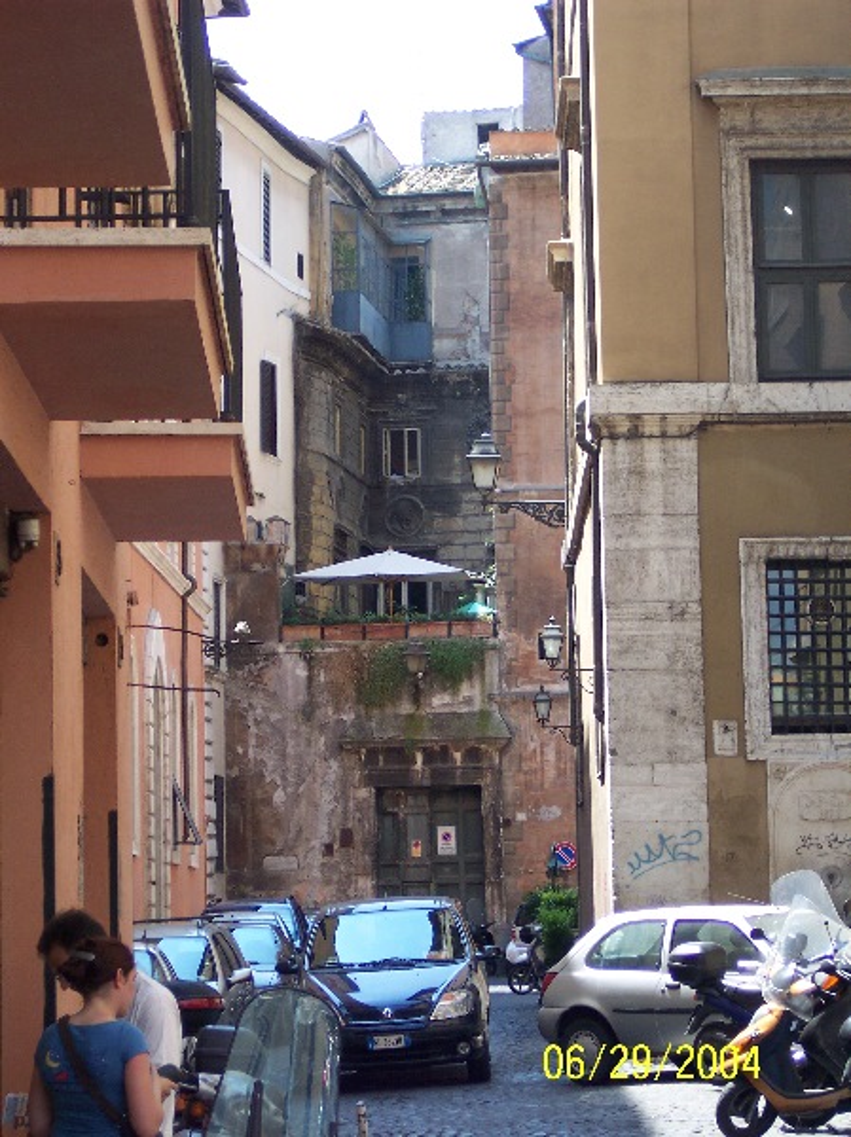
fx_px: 3742
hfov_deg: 13.0
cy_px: 568
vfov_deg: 17.3
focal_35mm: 114
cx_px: 426
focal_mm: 24
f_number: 4.8
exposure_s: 1/180
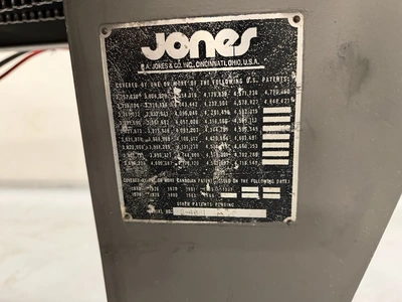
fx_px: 279
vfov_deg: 56.8
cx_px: 201
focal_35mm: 24
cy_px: 151
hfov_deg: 71.6
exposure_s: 1/40
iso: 640
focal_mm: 6.76
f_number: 1.78
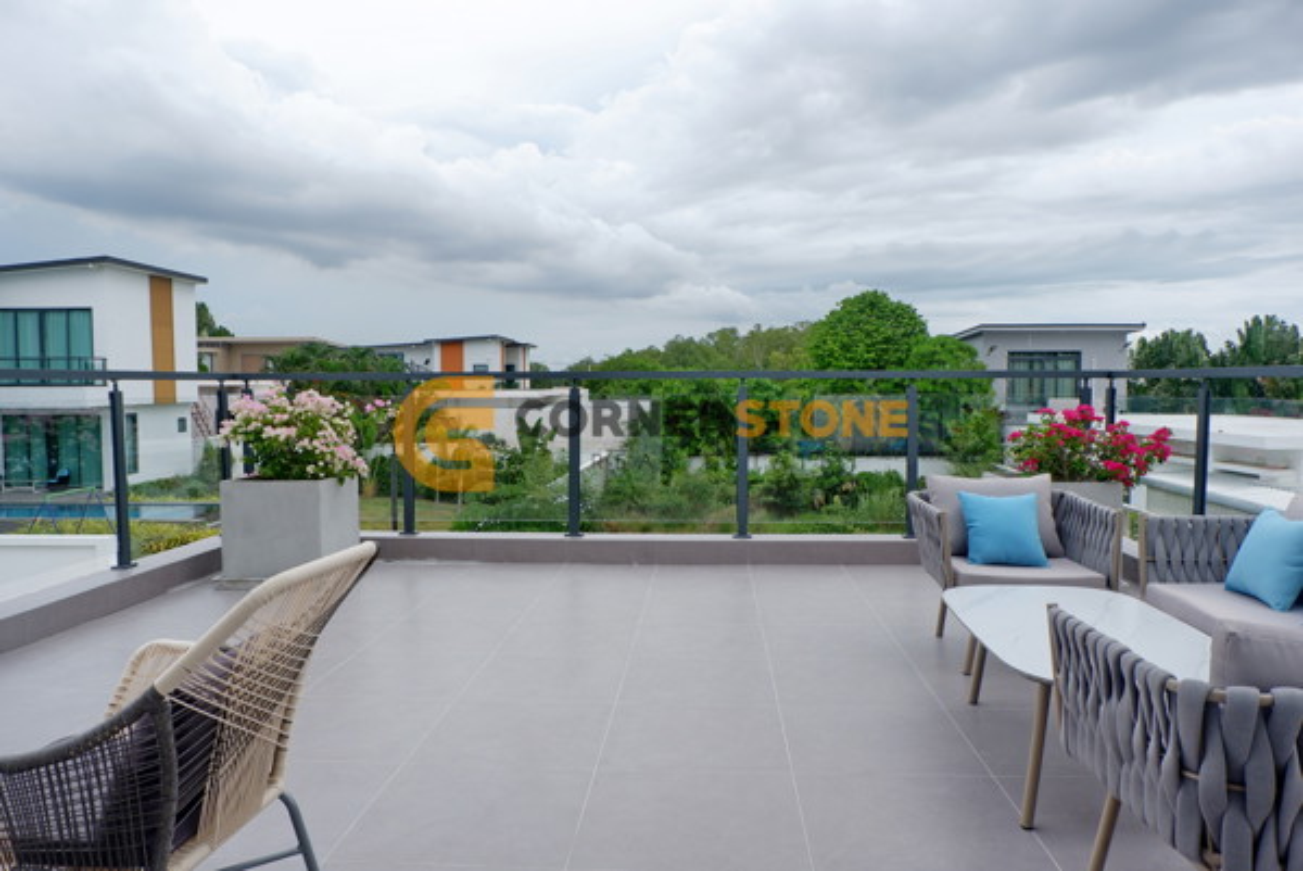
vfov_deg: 53.2
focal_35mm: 24
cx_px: 652
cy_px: 436
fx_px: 869
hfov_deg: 73.7
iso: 200
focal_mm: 16
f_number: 5.6
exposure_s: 1/350
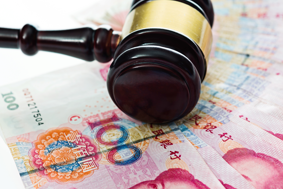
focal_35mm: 88
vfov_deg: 15.5
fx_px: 692
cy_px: 65
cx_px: 136
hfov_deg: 23.1
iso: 100
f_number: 7.1
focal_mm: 60
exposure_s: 1/60
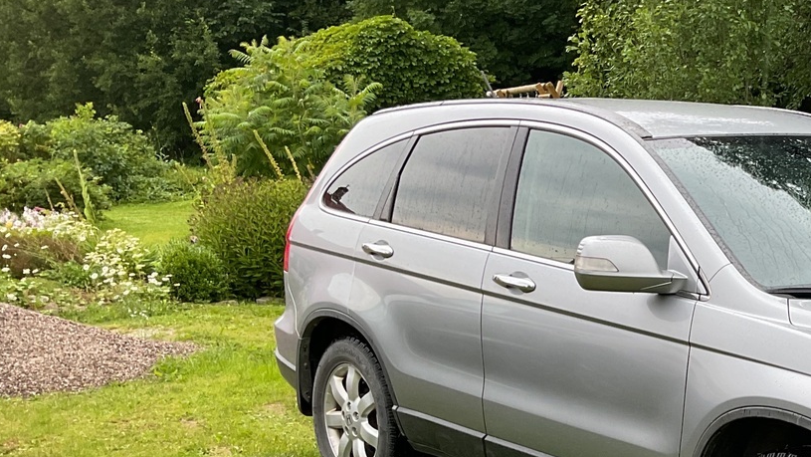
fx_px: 1334
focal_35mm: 62
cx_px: 783
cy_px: 435
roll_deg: +2.7
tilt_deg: -13.1
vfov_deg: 19.0
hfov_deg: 31.6
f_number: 1.8
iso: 40
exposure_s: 1/120
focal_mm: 3
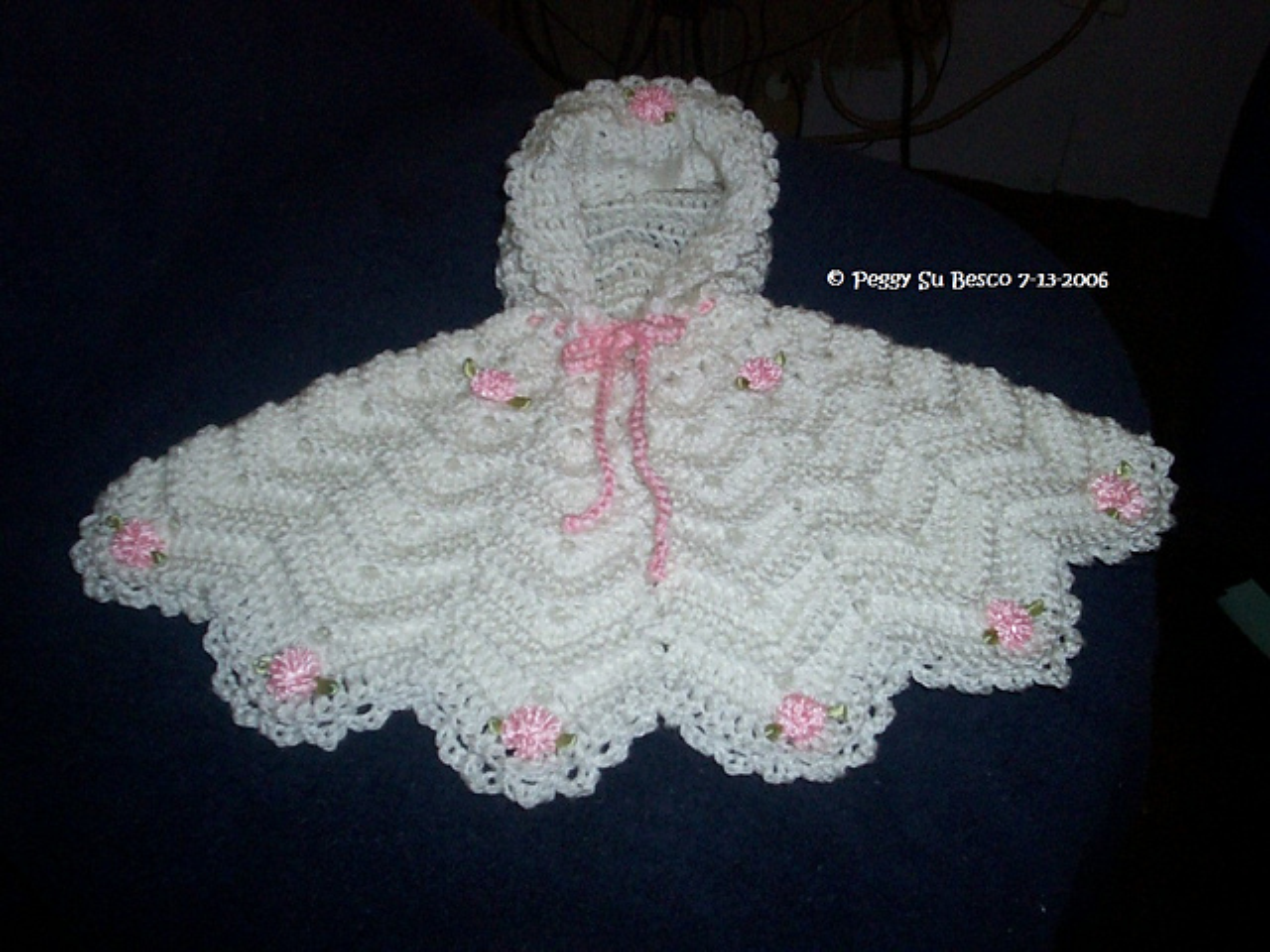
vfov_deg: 39.7
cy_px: 476
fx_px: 1321
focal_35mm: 36
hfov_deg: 51.4
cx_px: 635
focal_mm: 5.9
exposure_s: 1/64
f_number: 4.5
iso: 140
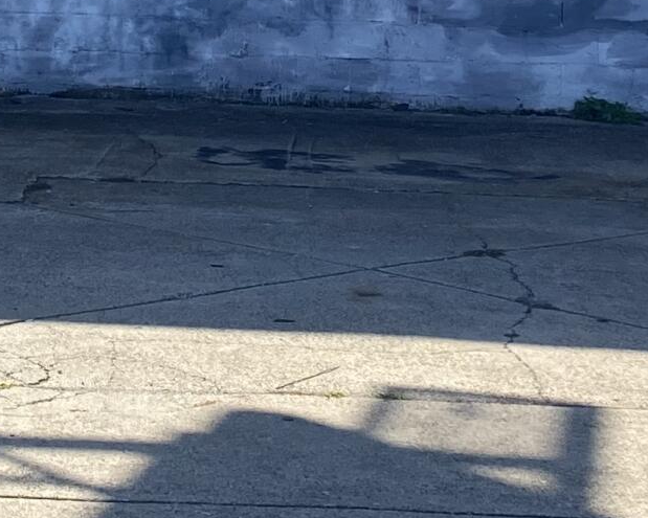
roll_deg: -0.6
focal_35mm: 123
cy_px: -295
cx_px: 218
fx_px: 2359
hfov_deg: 15.6
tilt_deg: +2.6
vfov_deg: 11.9
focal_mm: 4.25
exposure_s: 1/1779
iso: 32
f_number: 1.8
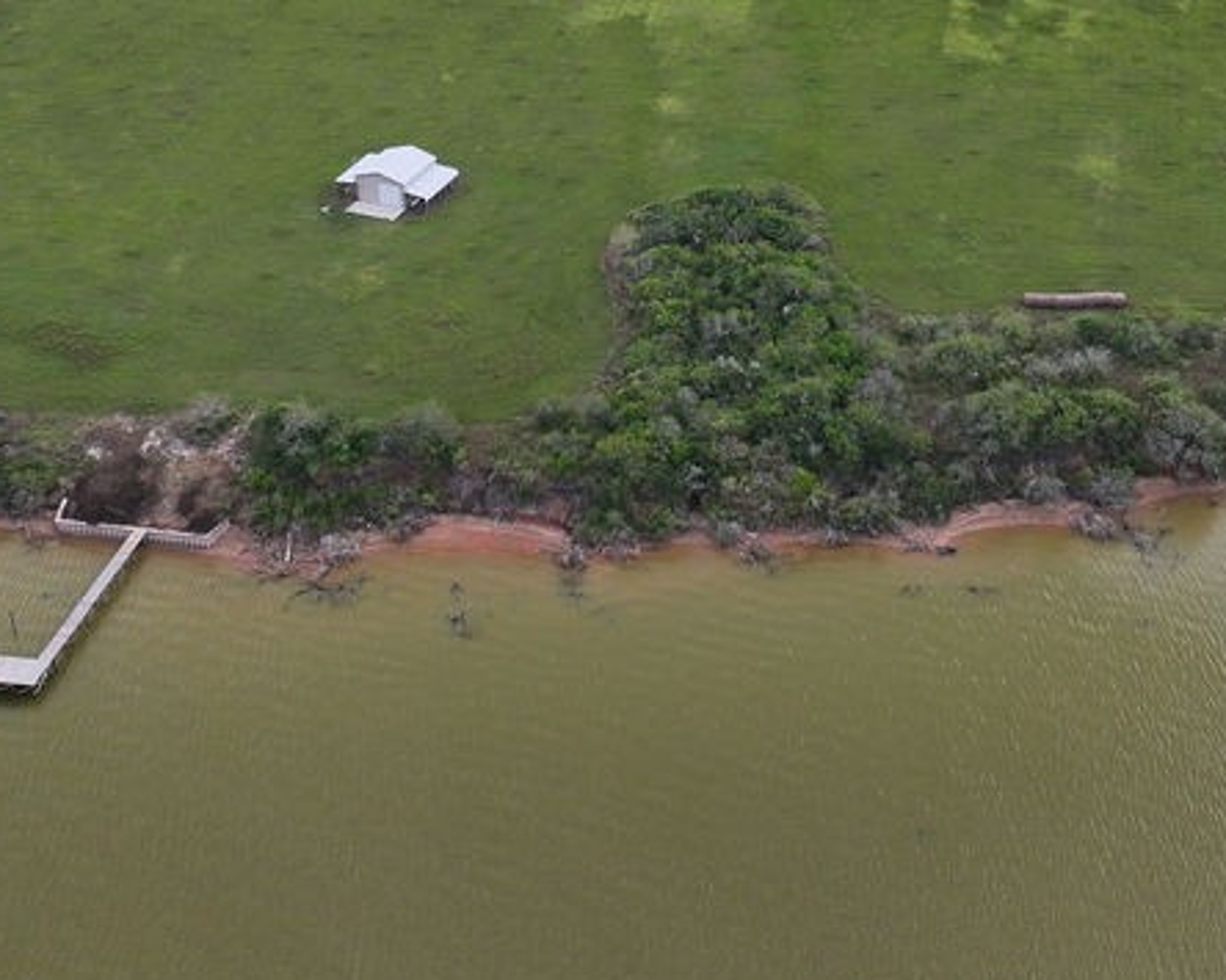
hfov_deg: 34.6
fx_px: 1959
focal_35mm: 54
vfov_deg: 26.9
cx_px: 759
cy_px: 65
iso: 240
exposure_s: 1/2500
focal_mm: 12.29
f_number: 2.8
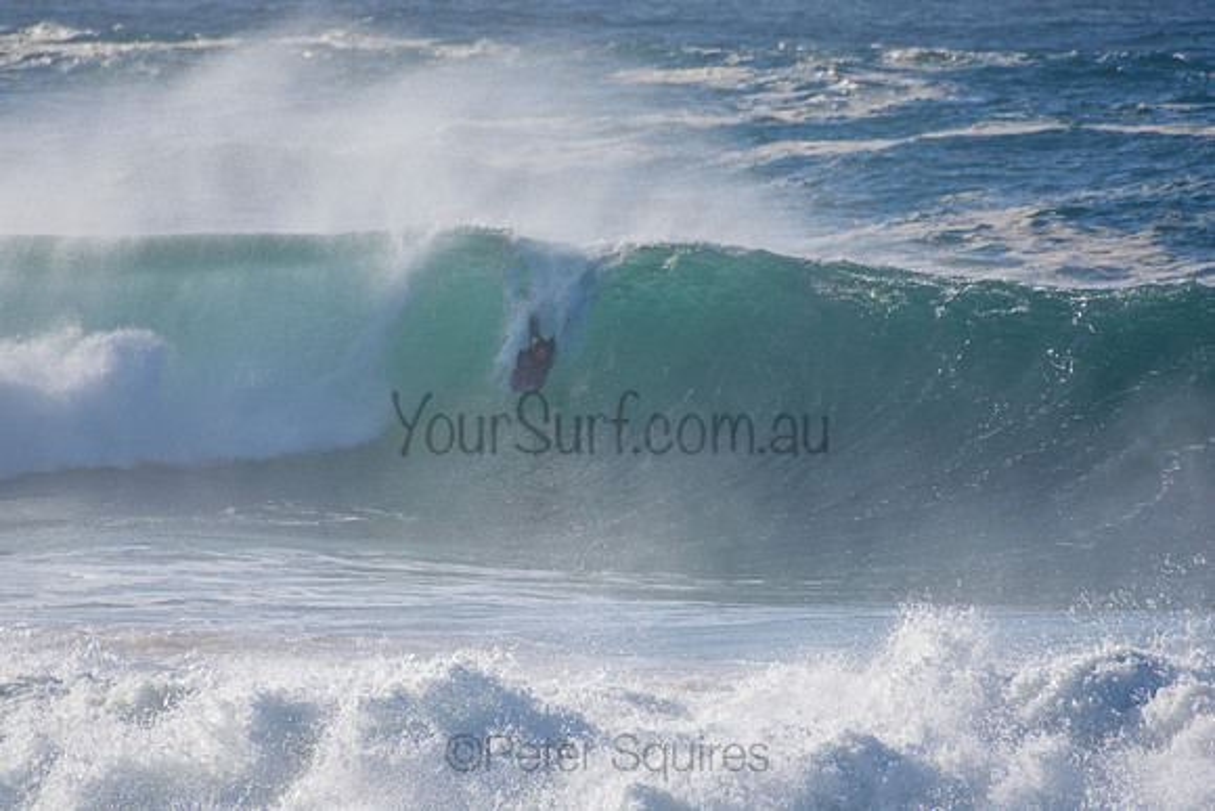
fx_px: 25317
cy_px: 406
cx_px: 608
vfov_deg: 1.8
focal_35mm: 750
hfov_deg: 2.7
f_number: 5.6
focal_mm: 500
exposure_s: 1/2000
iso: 280
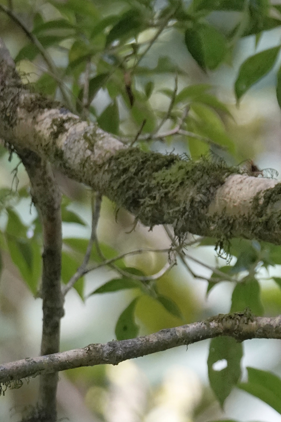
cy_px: 253
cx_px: 322
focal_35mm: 1463
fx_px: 17128
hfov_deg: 0.9
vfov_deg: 1.4
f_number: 4
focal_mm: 220
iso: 1250
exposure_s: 1/250
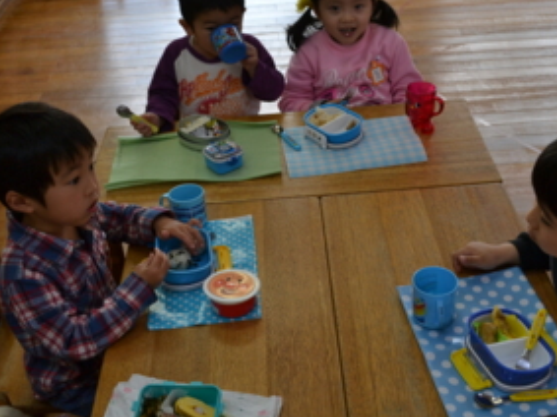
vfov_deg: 29.6
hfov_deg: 38.9
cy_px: 164
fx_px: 788
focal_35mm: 49
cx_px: 293
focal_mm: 24
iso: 360
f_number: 5.6
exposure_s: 1/125
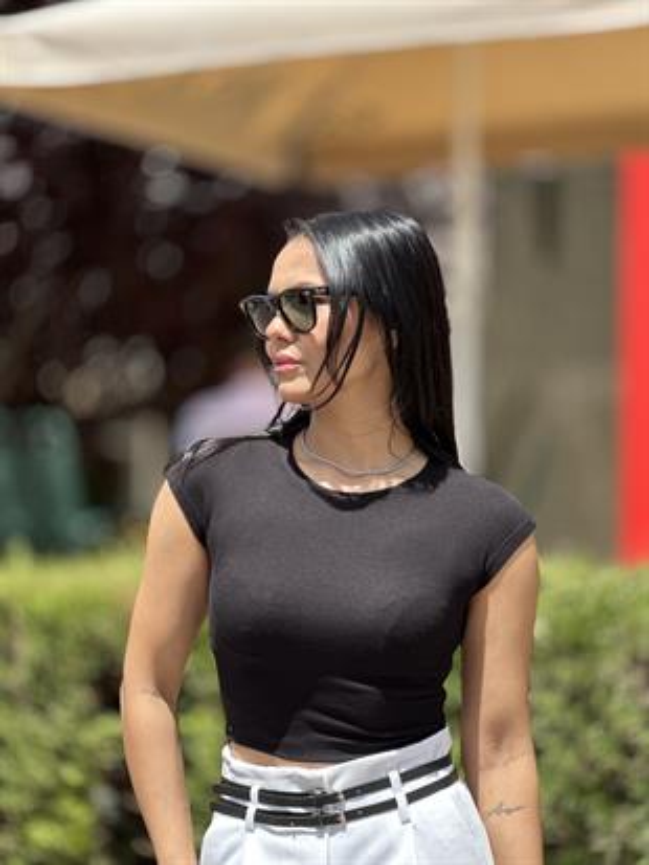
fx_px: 1924
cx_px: 324
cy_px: 432
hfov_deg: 19.1
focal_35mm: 77
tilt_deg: +1.3
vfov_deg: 25.3
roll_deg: +0.8
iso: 25
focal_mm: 9
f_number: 2.8
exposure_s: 1/239
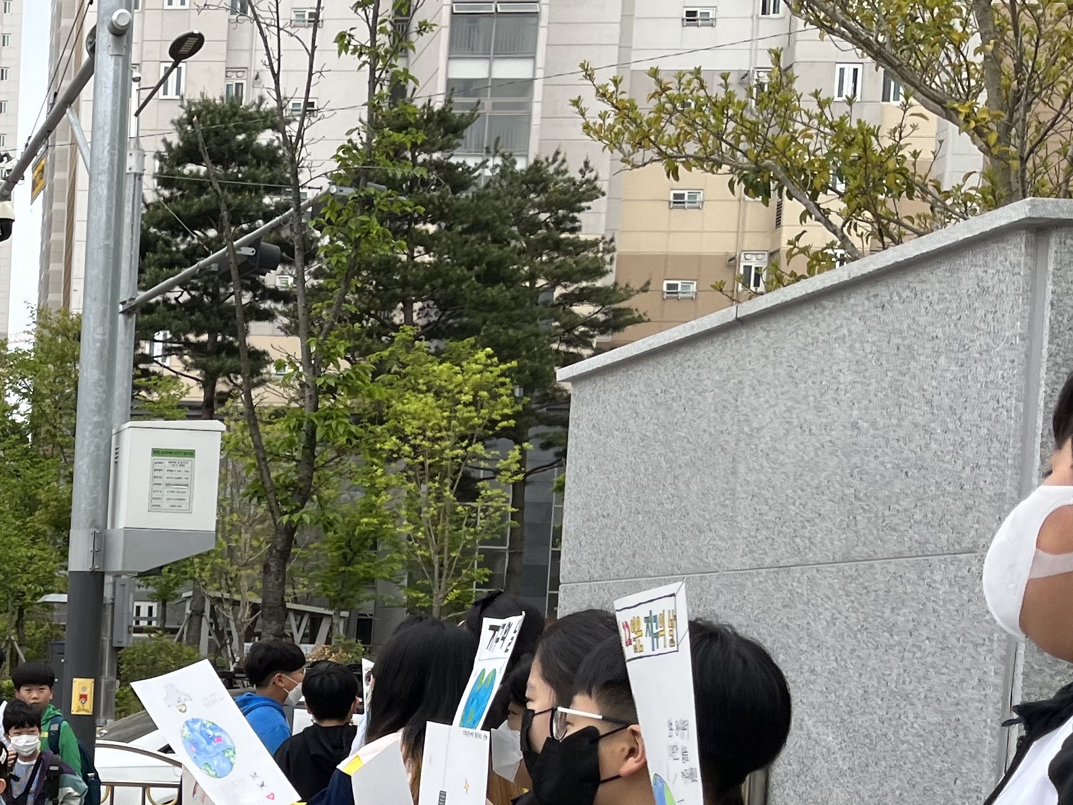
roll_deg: -3.3
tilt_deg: -2.3
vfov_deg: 21.4
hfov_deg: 25.8
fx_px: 2046
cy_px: 817
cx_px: -262
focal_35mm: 66
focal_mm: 5.1
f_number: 1.6
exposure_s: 1/200
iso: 40
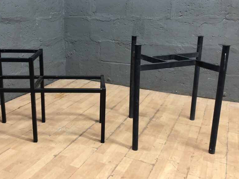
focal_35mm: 37
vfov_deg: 38.6
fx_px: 255
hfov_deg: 49.8
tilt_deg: -14.9
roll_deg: -0.9
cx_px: 95
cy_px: 76
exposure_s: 1/14
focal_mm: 3.99
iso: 100
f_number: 1.8
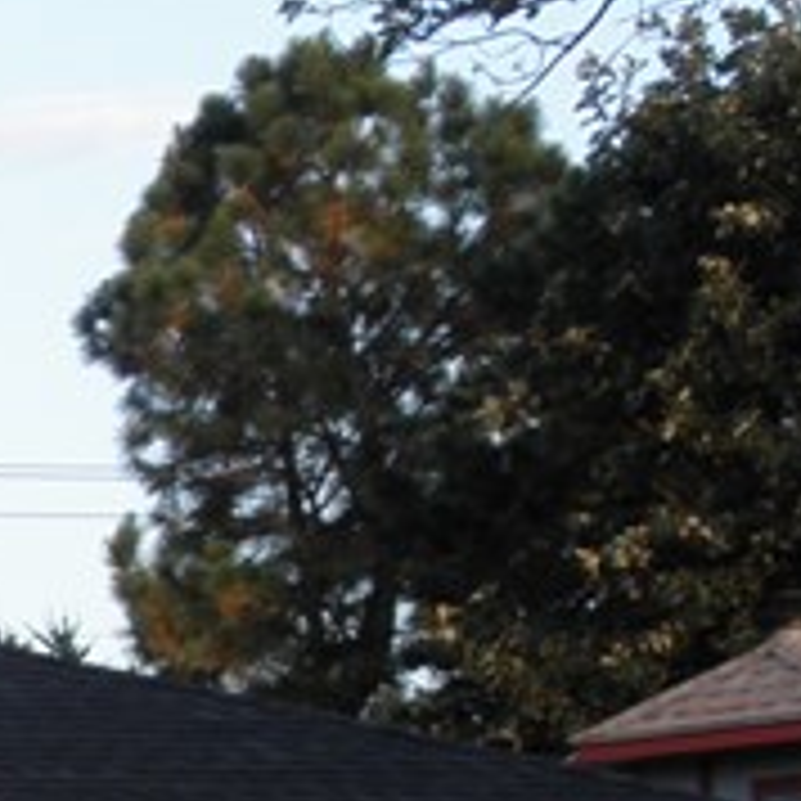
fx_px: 4660
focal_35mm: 178
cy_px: 1048
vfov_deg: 9.6
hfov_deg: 8.6
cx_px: -1328
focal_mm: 6.1
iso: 64
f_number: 3.2
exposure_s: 1/160
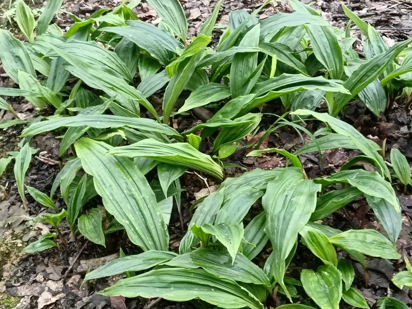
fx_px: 619
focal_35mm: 52
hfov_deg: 36.8
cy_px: 154
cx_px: 206
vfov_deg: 28.0
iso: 1463
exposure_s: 1/33.3
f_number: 1.8
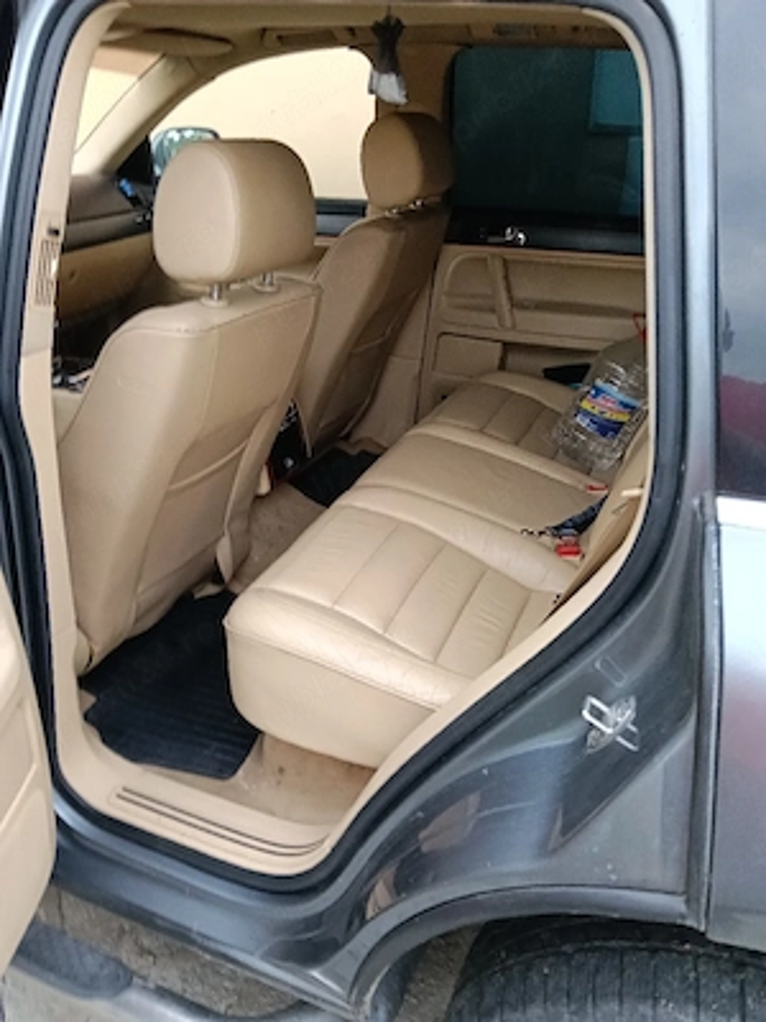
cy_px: 511
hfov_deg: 51.4
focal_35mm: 27
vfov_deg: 65.3
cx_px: 383
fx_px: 797
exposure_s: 1/33.3
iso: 320
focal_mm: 3.98
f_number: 1.8
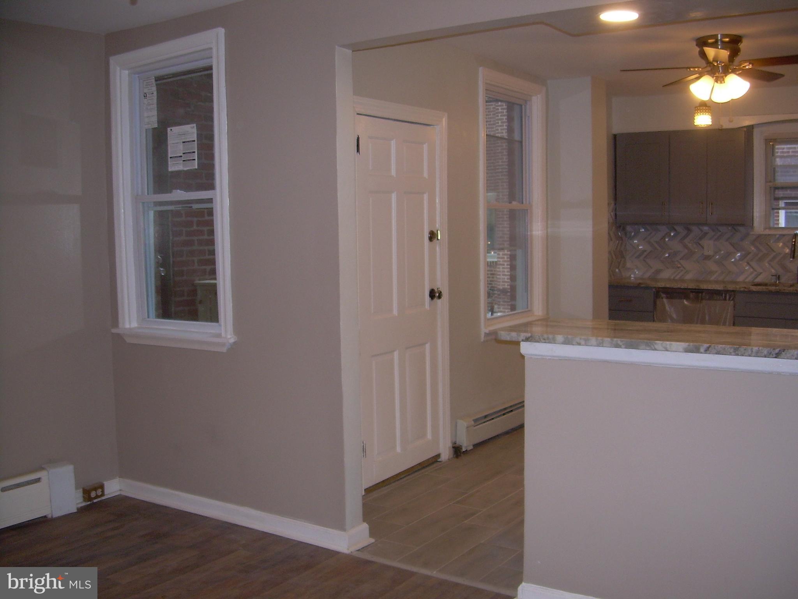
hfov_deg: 49.0
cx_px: 399
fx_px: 876
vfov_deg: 37.7
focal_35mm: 38
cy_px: 300
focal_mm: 6.3
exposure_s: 1/60
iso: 84
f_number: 2.8
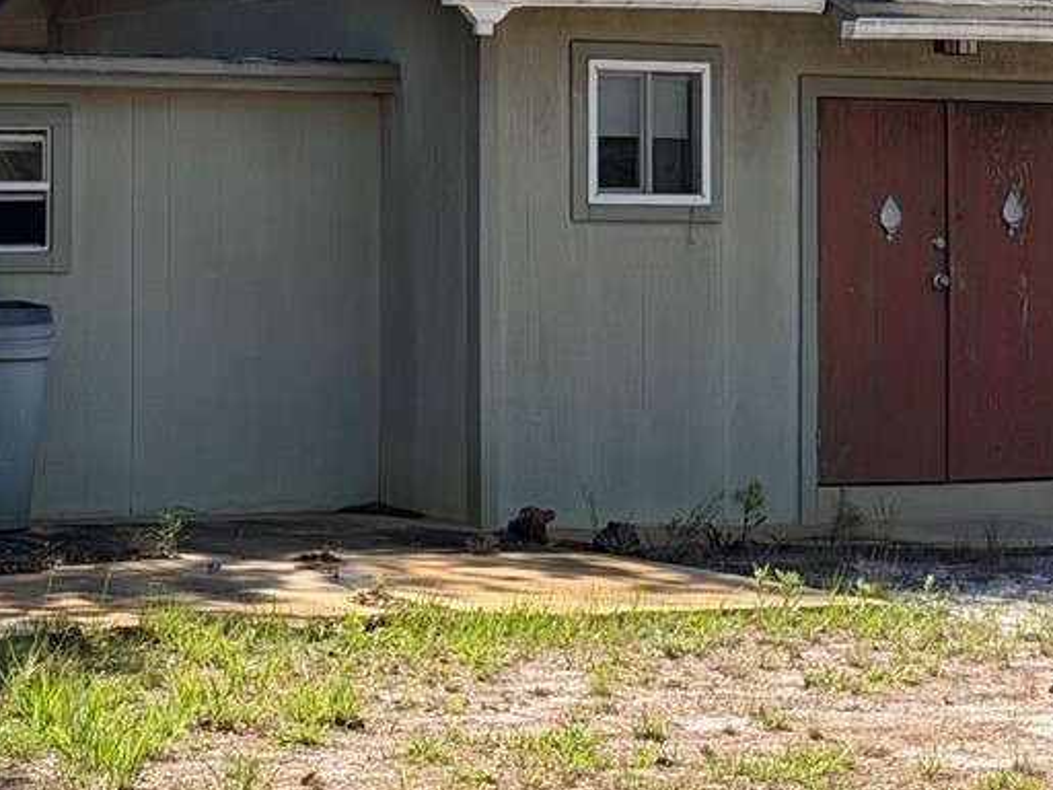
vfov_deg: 9.8
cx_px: 673
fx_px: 4563
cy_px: 64
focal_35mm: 150
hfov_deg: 13.2
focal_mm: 6.76
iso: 80
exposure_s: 1/2865
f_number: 1.78
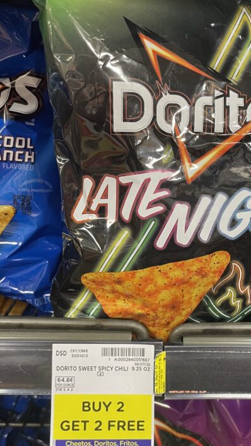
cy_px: 244
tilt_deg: -27.0
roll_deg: +0.5
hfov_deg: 28.7
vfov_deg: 49.3
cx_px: 182
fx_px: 485
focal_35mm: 41
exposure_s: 1/60
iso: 200
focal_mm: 4.2
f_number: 1.6
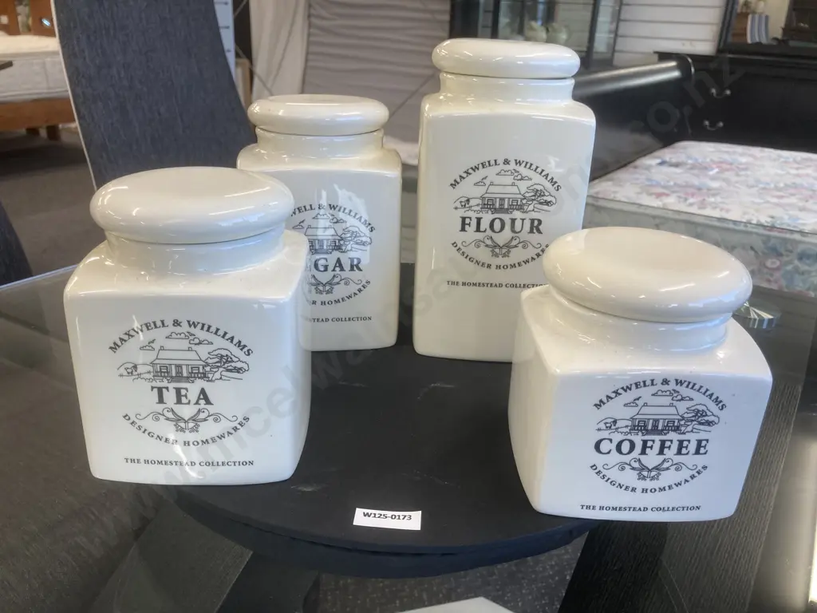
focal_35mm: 28
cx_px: 408
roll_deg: -3.2
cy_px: 306
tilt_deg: -22.9
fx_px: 661
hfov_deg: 63.4
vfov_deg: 49.7
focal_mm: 3.99
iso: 64
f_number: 1.8
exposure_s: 1/100
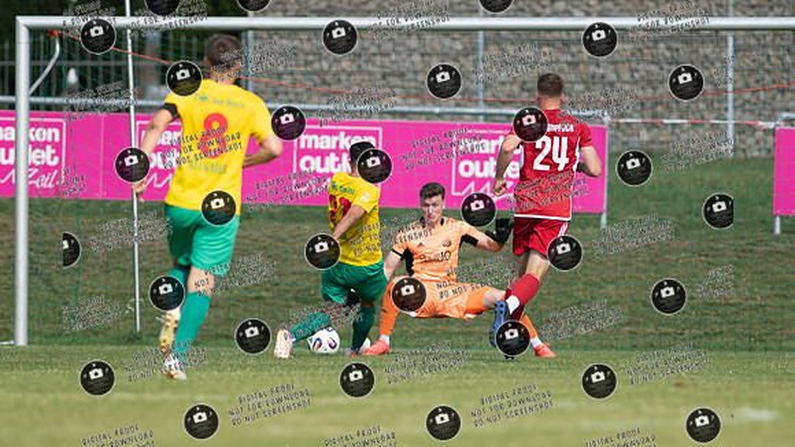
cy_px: 198
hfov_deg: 3.3
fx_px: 13681
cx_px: 432
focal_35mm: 649
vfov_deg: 1.9
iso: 100
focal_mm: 300
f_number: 3.2
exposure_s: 1/1600
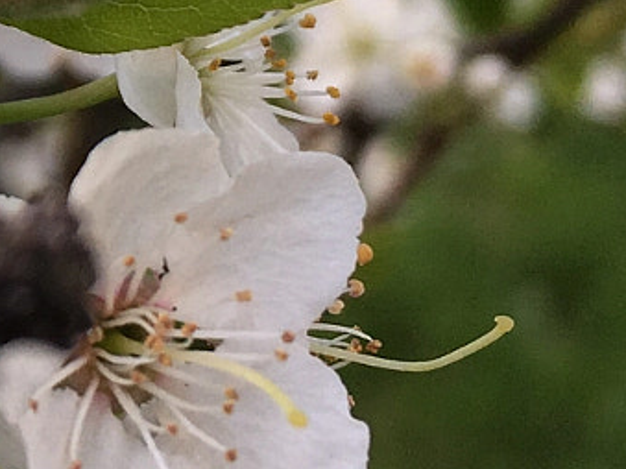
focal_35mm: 137
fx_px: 2477
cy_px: -118
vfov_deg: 10.6
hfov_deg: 13.2
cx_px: -436
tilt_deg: -23.7
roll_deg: -0.3
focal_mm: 4.15
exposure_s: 1/127
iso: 25
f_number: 2.2
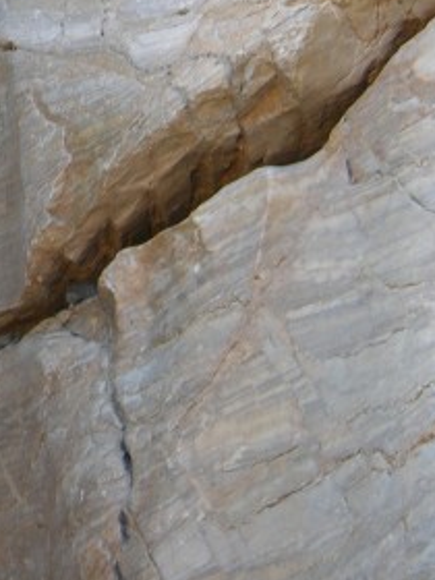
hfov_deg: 7.3
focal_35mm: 203
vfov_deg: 9.7
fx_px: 3401
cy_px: 0
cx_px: -79
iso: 50
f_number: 3.3
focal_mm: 18.8
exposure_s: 1/68.7
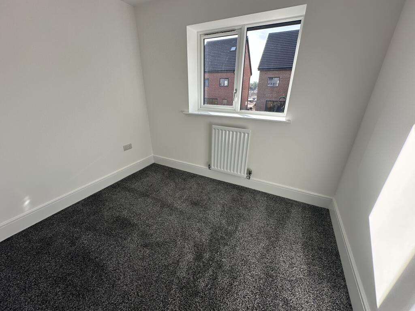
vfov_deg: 85.7
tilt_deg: -21.9
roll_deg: -0.1
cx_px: 208
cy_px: 156
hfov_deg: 102.1
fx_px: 168
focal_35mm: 14
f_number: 2.2
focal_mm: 2.22
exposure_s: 1/294
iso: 40
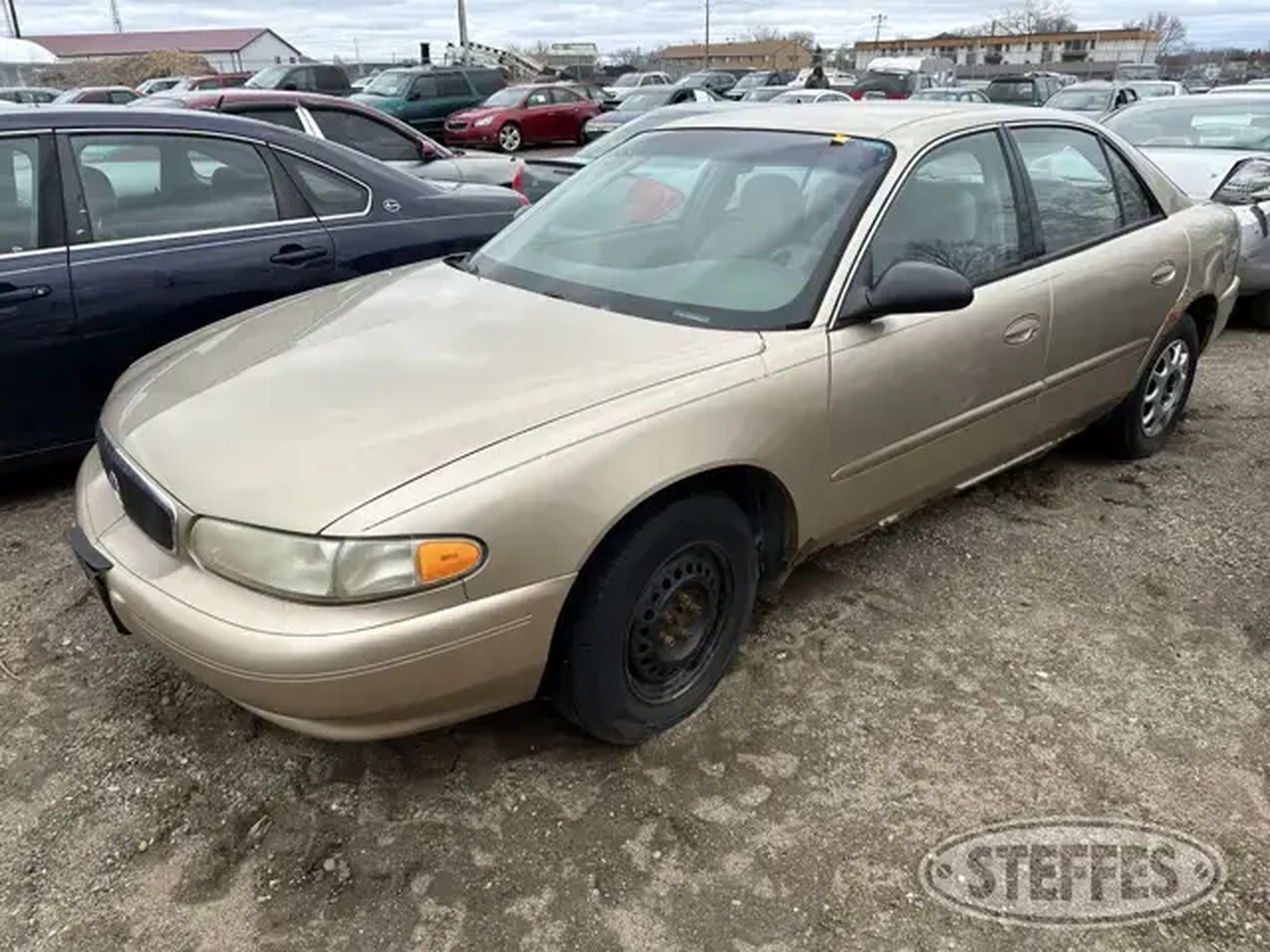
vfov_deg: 56.8
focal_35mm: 24
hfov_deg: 71.6
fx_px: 881
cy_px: 476
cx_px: 635
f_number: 1.78
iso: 80
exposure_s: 1/2809
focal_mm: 6.86
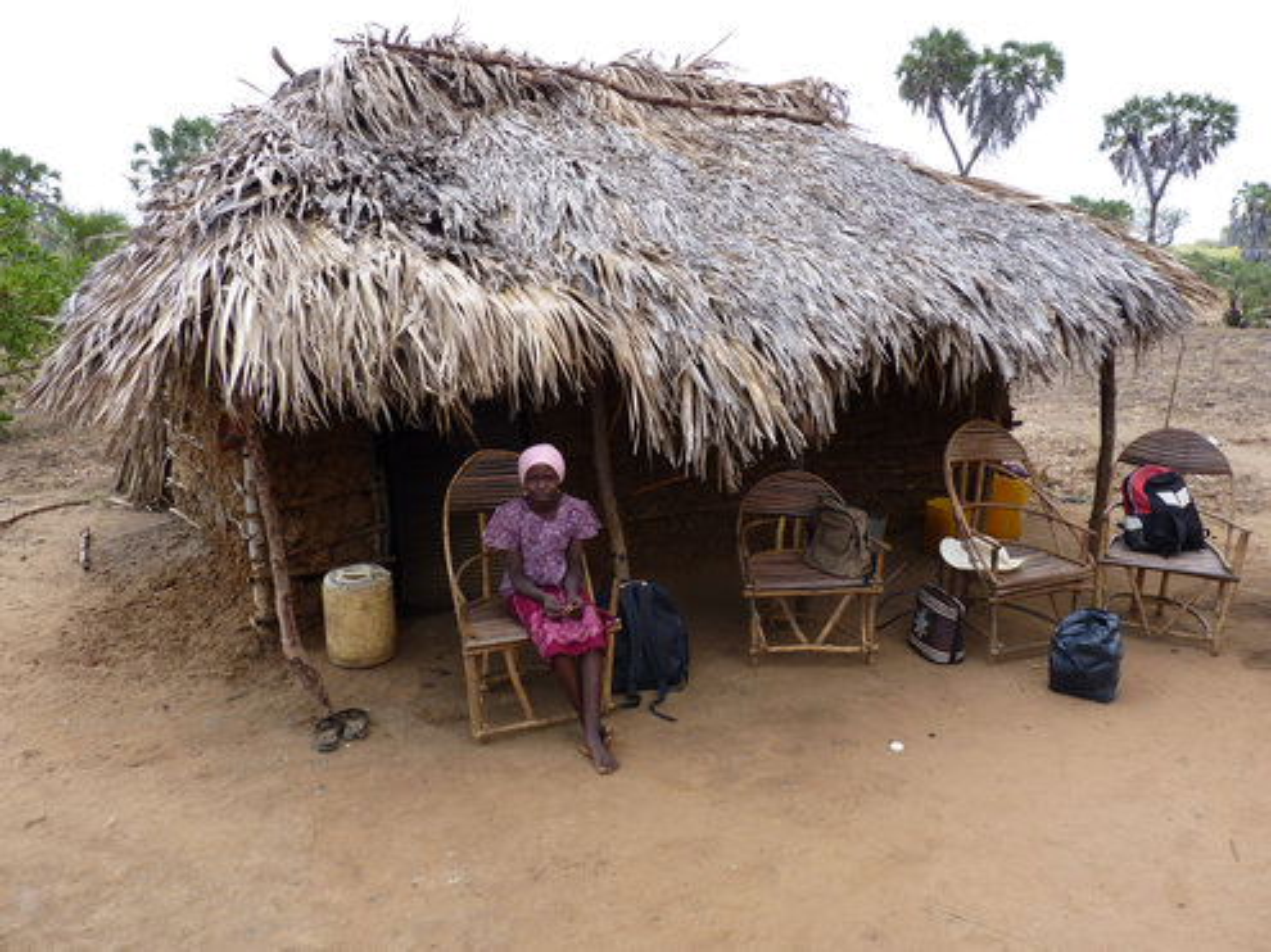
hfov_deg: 65.3
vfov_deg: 51.3
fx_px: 991
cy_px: 476
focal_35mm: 27
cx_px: 636
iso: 80
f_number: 4
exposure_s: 1/200
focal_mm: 4.8
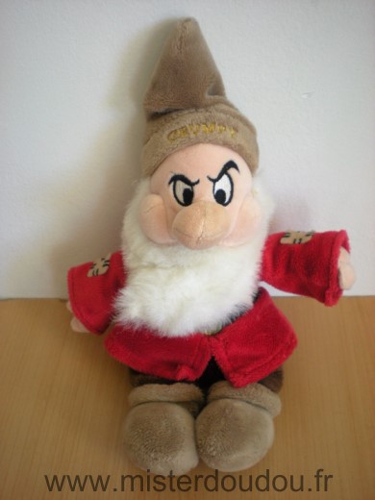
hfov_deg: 37.7
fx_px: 549
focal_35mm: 38
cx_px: 188
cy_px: 250
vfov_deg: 49.0
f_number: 3.1
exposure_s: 1/57.8
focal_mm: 6.3
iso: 152
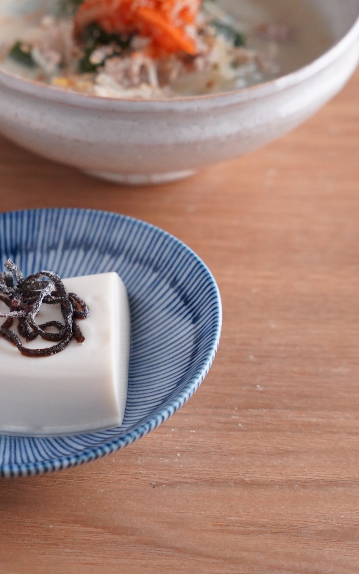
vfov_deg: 19.3
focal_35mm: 108
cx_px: 20
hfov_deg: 12.0
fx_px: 1690
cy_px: 286
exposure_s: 1/320
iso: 8000
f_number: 6.3
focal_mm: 70
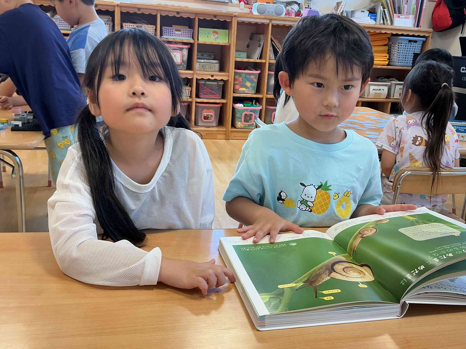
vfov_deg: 39.7
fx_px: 485
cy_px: 168
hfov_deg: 51.3
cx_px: 249
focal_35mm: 36
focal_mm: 3
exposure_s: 1/120
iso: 50
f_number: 1.8
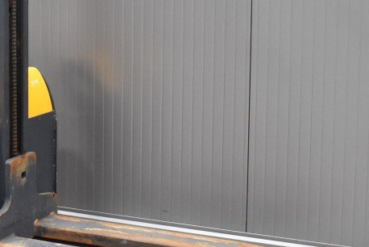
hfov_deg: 22.2
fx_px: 926
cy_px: 53
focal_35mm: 90
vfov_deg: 15.1
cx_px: 61
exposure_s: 1/60
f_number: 3.8
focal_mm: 23
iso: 1600
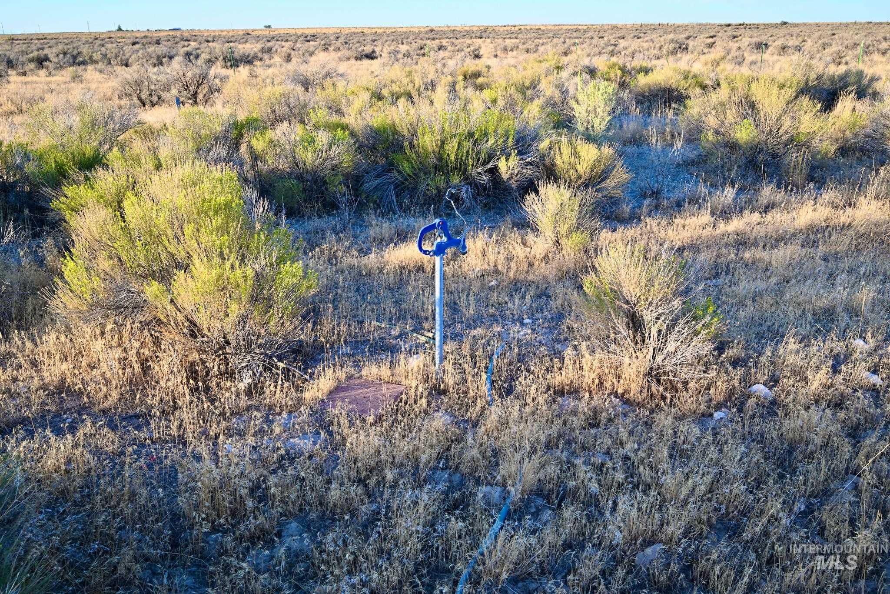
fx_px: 742
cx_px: 445
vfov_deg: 43.6
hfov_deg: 61.9
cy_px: 297
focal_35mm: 30
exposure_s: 1/320
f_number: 9
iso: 800
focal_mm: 30
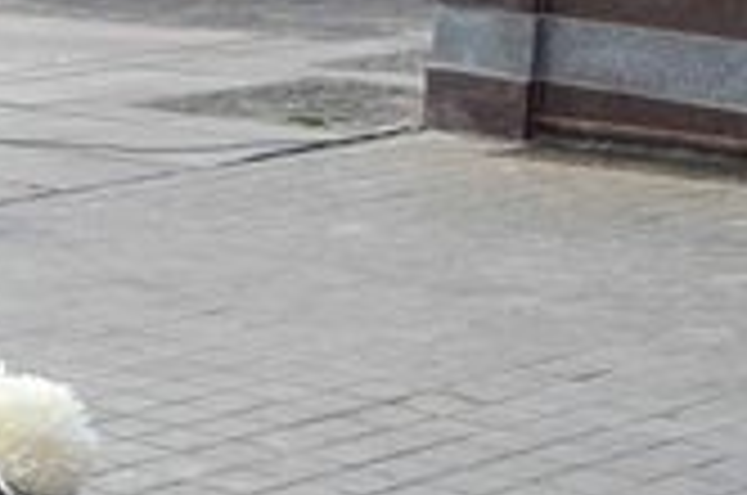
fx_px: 3044
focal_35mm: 147
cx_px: -230
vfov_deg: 9.2
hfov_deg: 13.5
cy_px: 567
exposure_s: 1/250
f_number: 8
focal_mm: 25
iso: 200
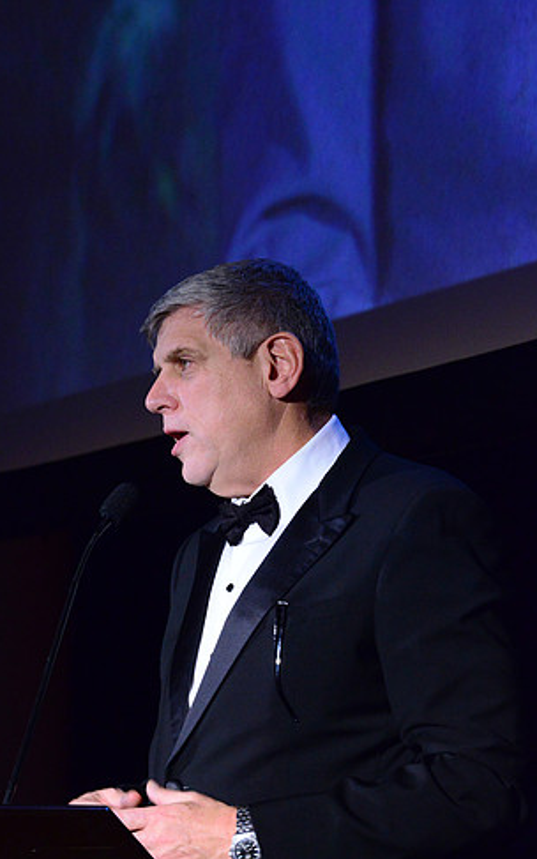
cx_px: 236
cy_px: 497
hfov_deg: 8.6
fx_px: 3557
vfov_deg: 13.8
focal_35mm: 152
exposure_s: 1/60
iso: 6400
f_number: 8
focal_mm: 125
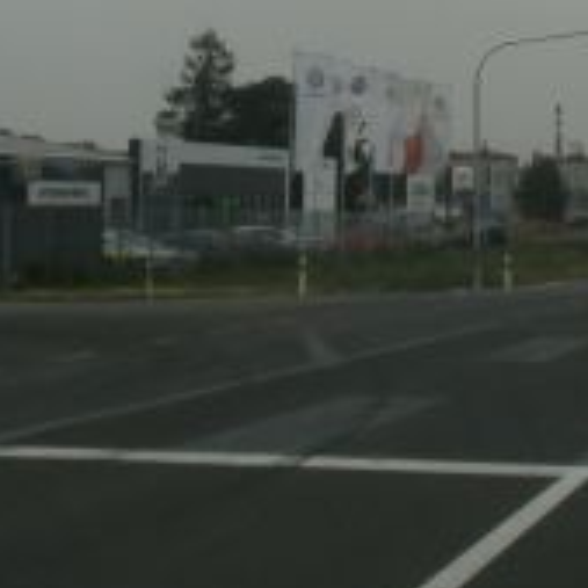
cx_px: 574
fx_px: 2441
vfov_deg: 13.3
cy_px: -139
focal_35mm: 127
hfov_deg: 13.6
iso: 100
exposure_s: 1/500
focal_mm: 6.67
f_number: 3.9
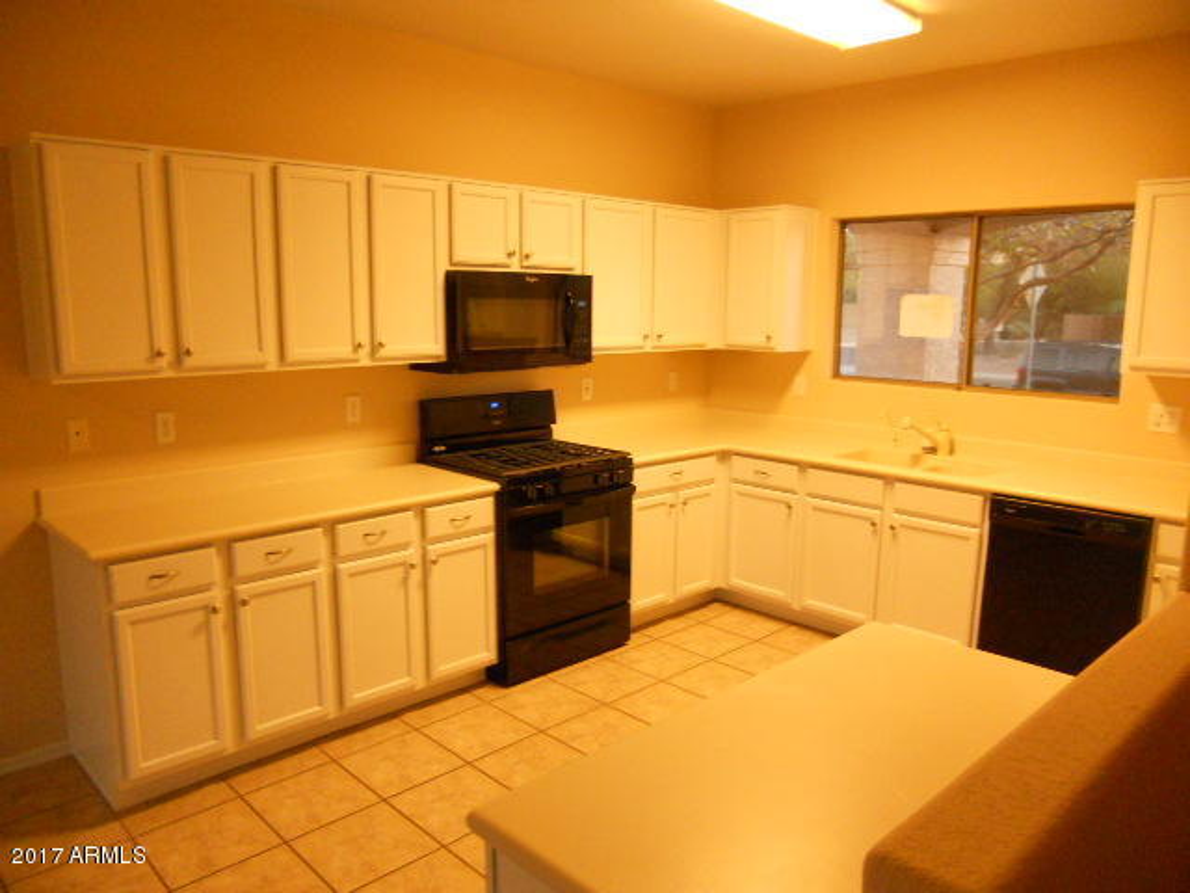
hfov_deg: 65.3
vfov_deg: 51.4
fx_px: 928
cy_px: 446
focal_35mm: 27
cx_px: 595
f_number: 3.2
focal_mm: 4.9
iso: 400
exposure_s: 1/30
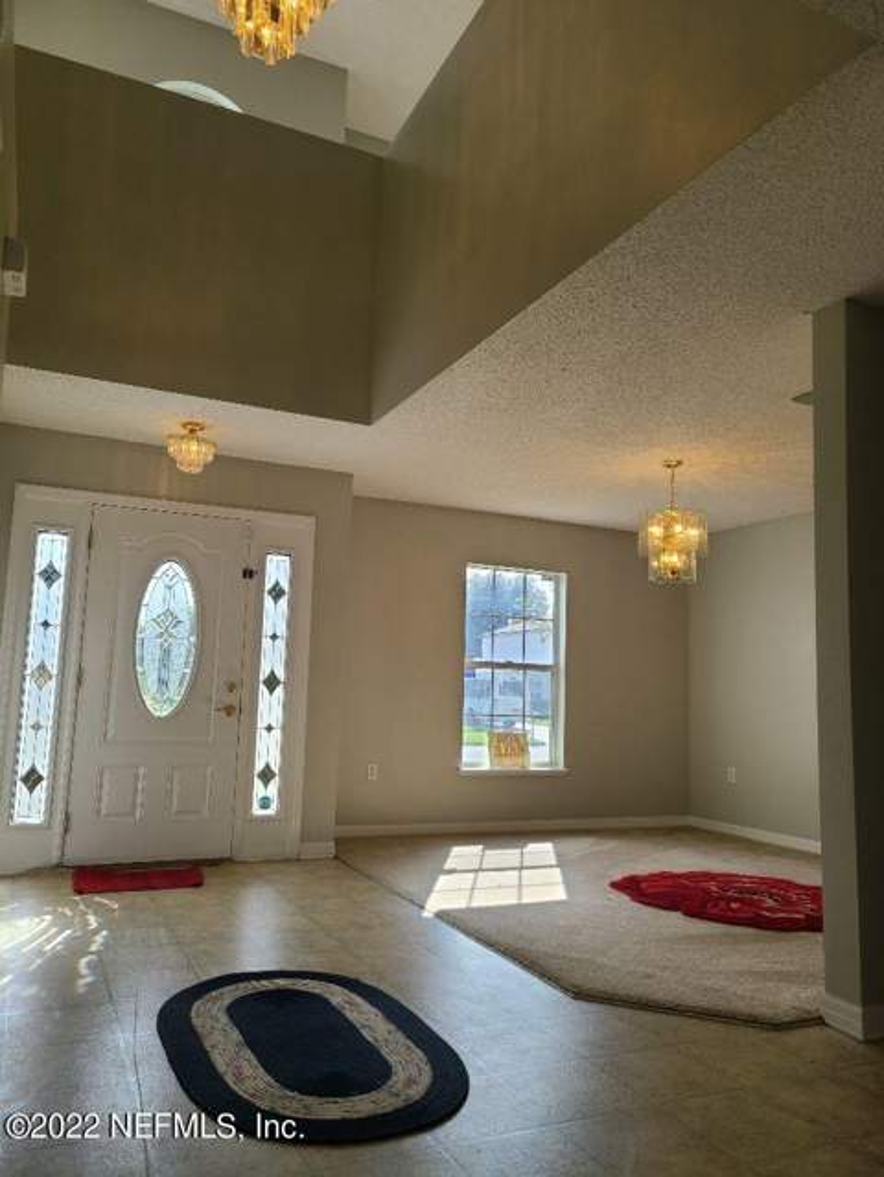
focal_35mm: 26
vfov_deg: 67.3
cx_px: 442
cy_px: 588
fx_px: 884
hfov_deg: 53.1
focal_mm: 5.4
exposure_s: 1/338
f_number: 1.8
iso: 40
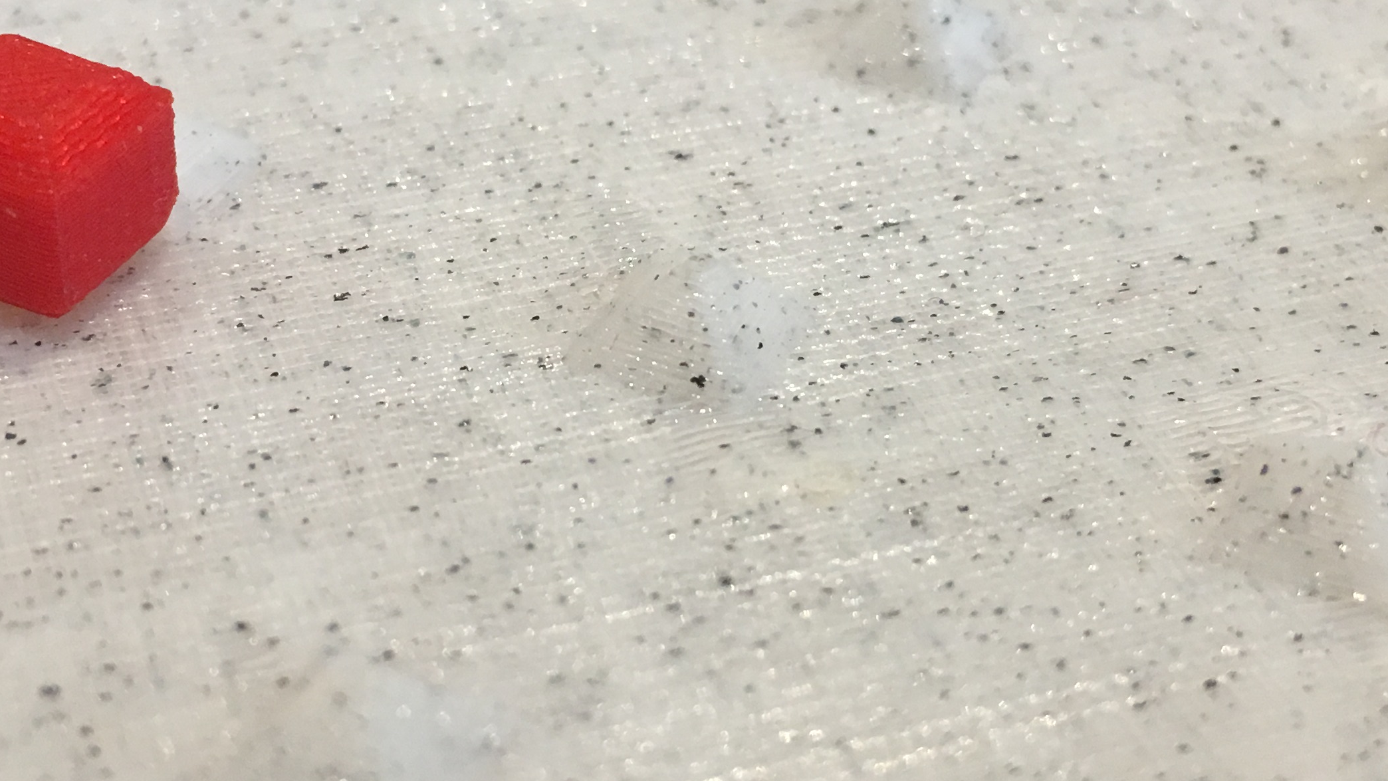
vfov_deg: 19.7
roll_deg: -1.9
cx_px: 678
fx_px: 2245
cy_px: 419
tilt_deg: -33.2
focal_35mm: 61
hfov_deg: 34.4
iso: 50
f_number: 2.2
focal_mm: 4.15
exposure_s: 1/33
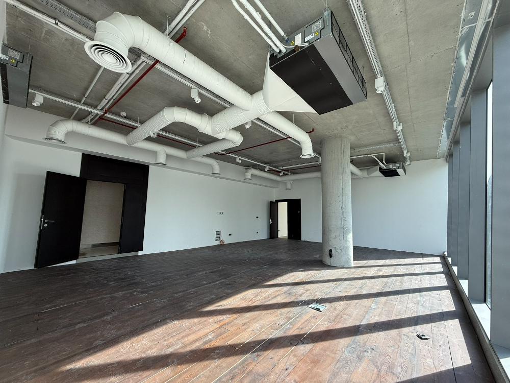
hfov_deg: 102.1
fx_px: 206
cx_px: 255
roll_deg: -1.2
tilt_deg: +6.3
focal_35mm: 14
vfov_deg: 85.7
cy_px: 192
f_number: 2.2
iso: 50
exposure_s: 1/99
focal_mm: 2.22
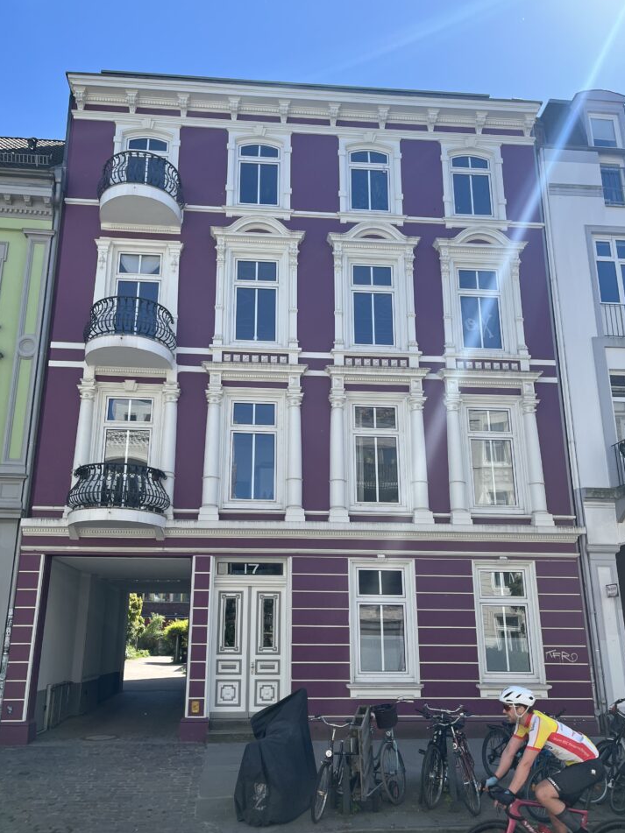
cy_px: 444
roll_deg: -0.3
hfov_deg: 49.7
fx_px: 674
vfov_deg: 63.4
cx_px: 293
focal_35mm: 28
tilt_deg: +14.9
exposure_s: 1/2024
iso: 50
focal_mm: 5.1
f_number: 1.6
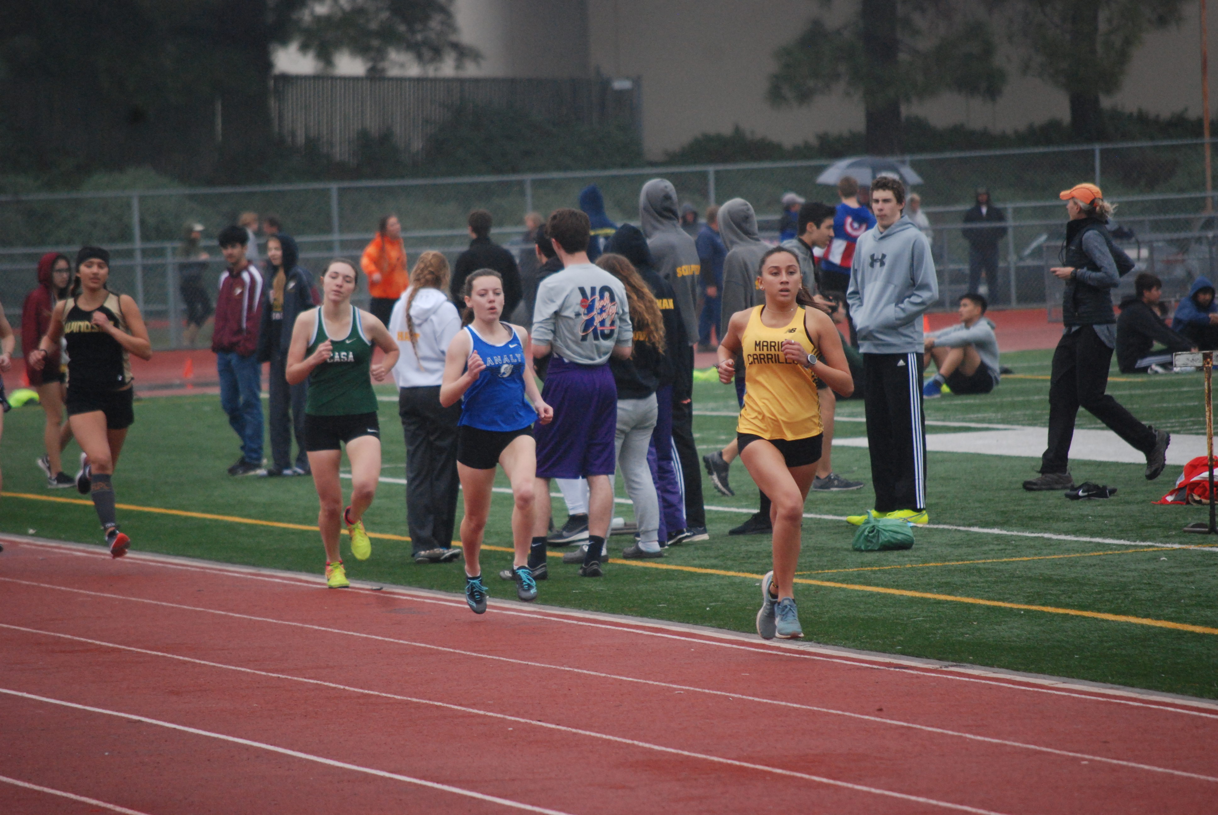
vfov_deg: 4.6
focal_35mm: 300
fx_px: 10162
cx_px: 609
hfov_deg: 6.9
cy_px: 408
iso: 1000
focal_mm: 200
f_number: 5.6
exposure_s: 1/1000
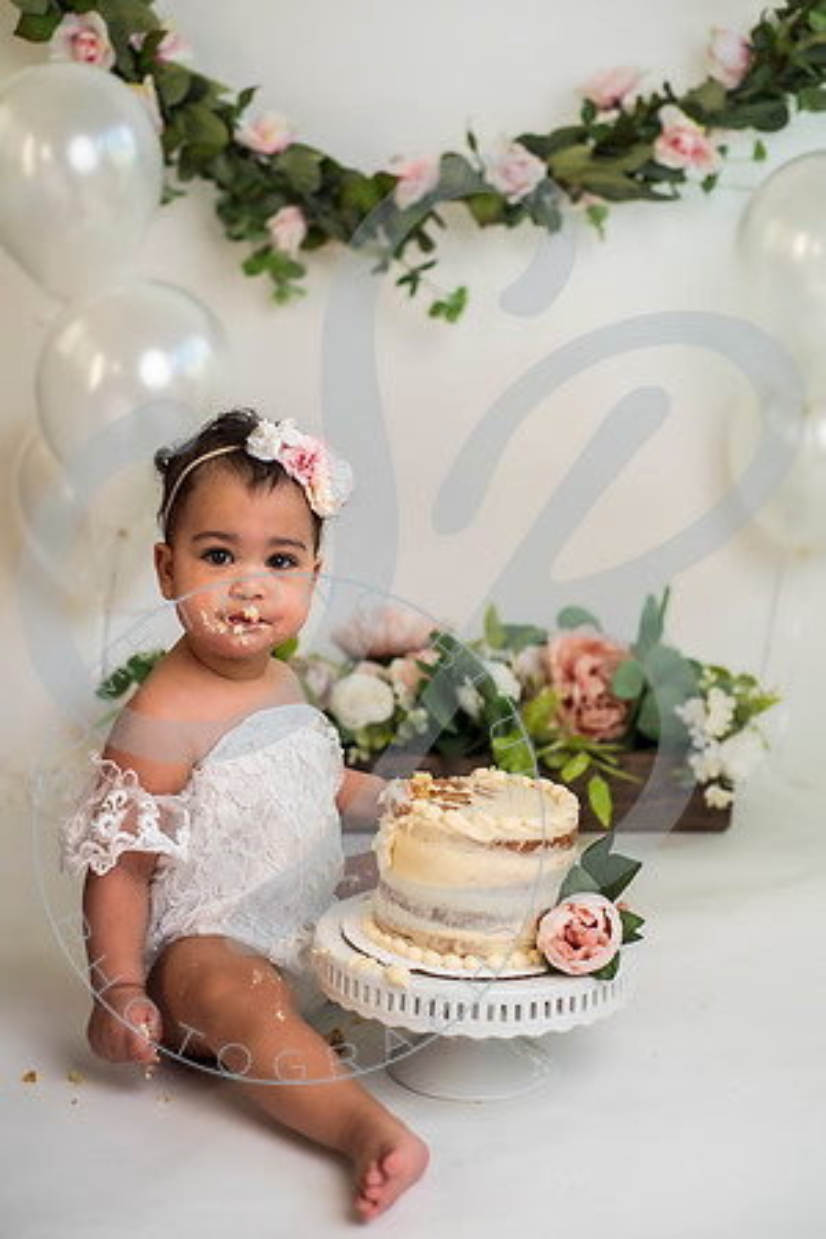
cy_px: 620
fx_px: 1721
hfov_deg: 27.0
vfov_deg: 39.6
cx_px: 413
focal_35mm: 50
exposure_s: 1/200
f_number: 2.8
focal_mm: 50
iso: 100
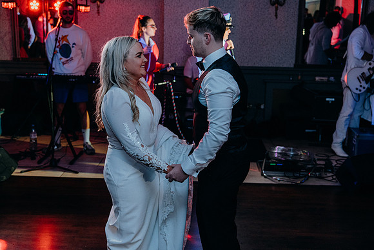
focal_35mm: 48
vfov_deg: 28.1
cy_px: 125
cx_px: 187
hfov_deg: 41.1
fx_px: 499
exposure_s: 1/160
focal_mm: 48
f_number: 3.5
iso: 2500
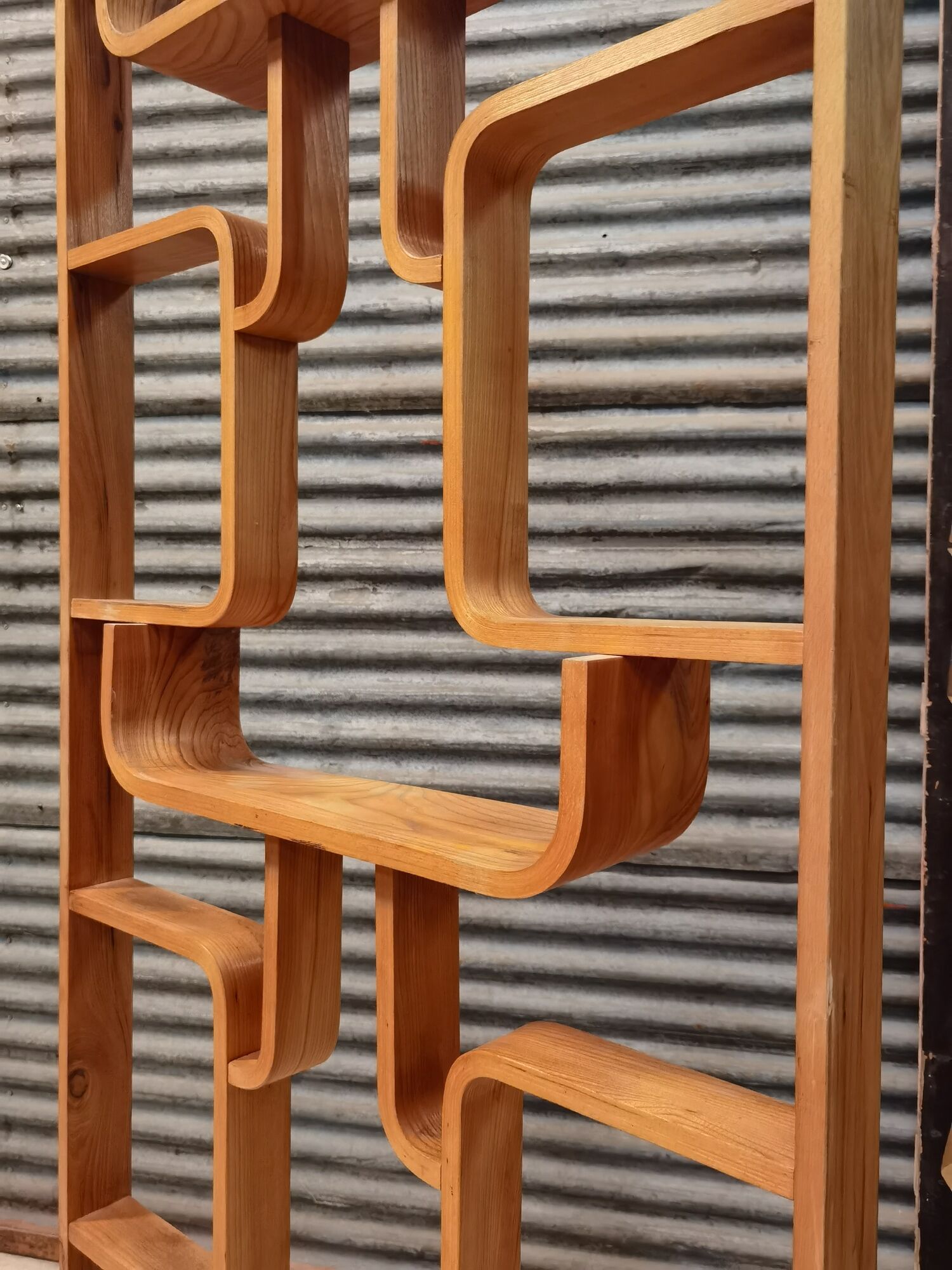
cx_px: 476
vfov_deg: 61.7
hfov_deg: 48.2
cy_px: 635
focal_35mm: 29
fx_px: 1063
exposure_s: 1/25
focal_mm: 6.71
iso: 640
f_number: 1.9
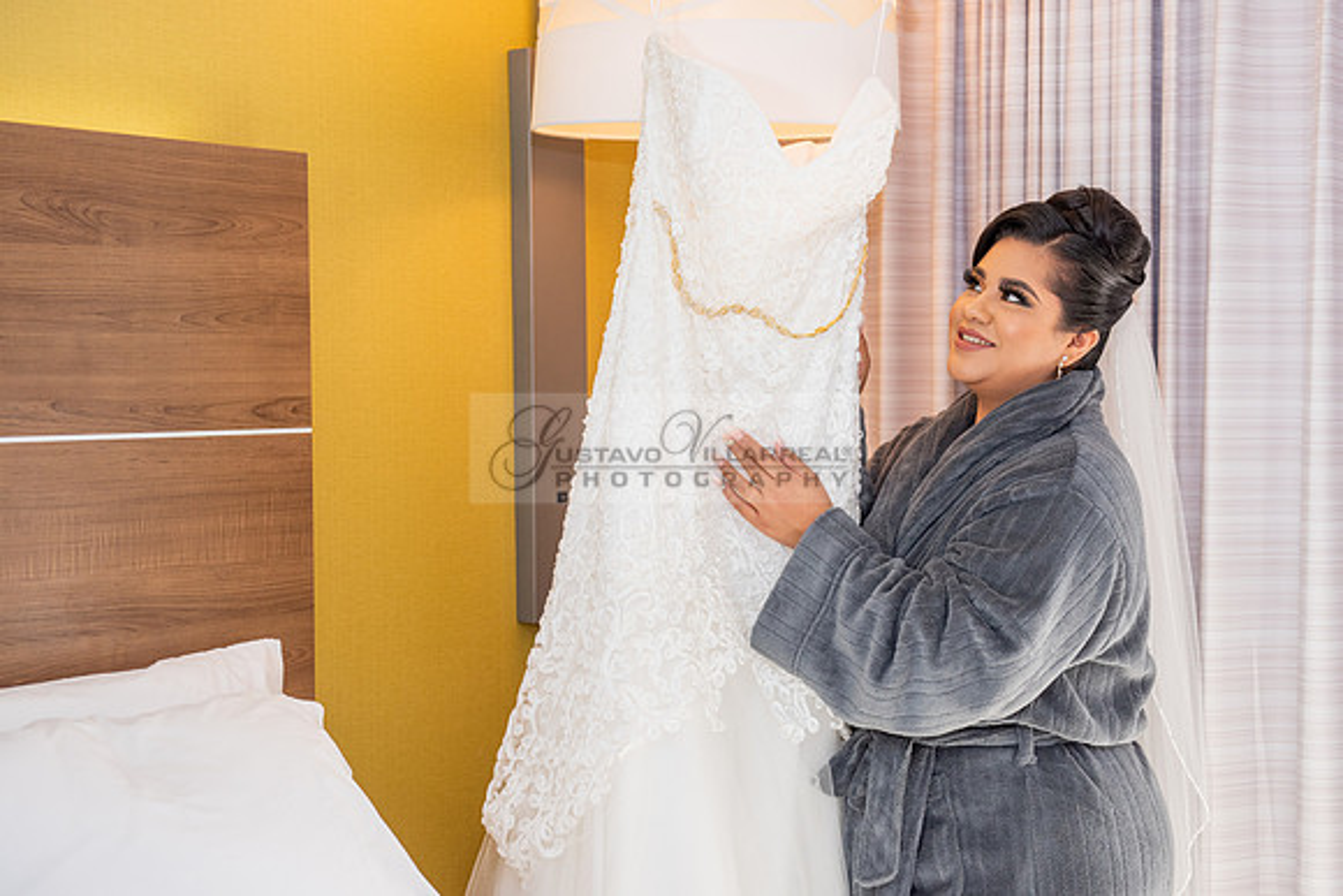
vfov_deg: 22.8
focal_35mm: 60
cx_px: 718
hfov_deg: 33.6
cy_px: 467
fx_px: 2221
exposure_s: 1/250
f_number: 3.5
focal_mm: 52
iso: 500
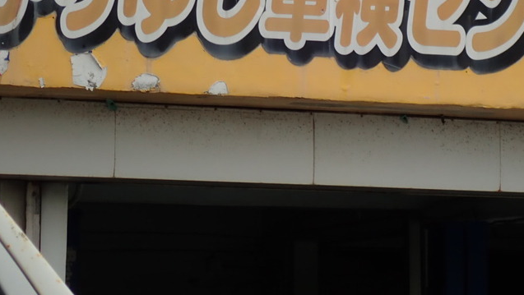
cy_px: 25
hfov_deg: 12.3
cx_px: 332
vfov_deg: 6.9
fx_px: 2433
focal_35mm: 175
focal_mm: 18
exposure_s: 1/250
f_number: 4.9
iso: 100
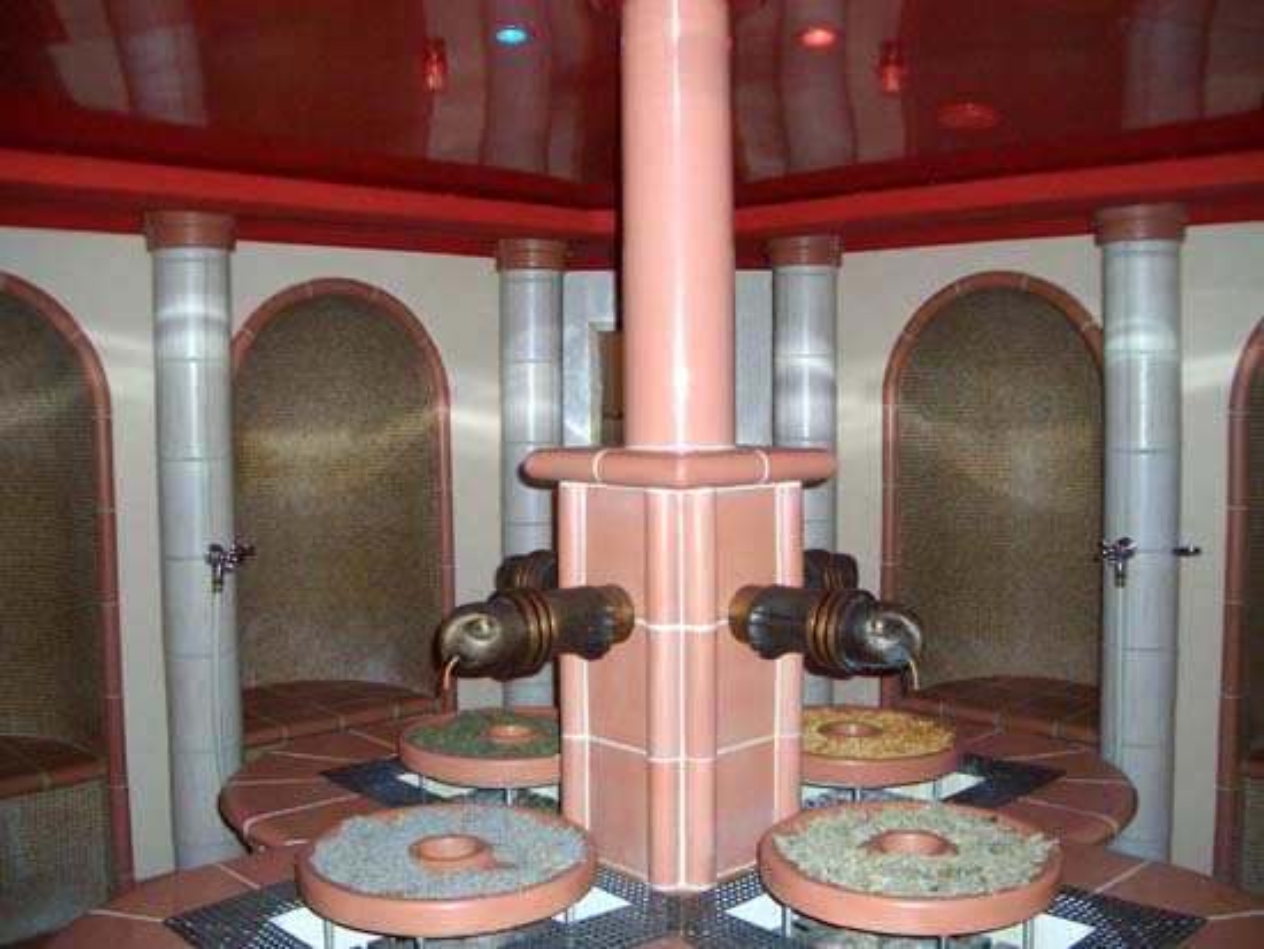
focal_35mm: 35
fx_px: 1279
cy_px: 474
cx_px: 632
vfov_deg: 40.7
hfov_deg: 52.6
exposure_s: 1/60
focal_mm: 5.8
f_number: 2.6
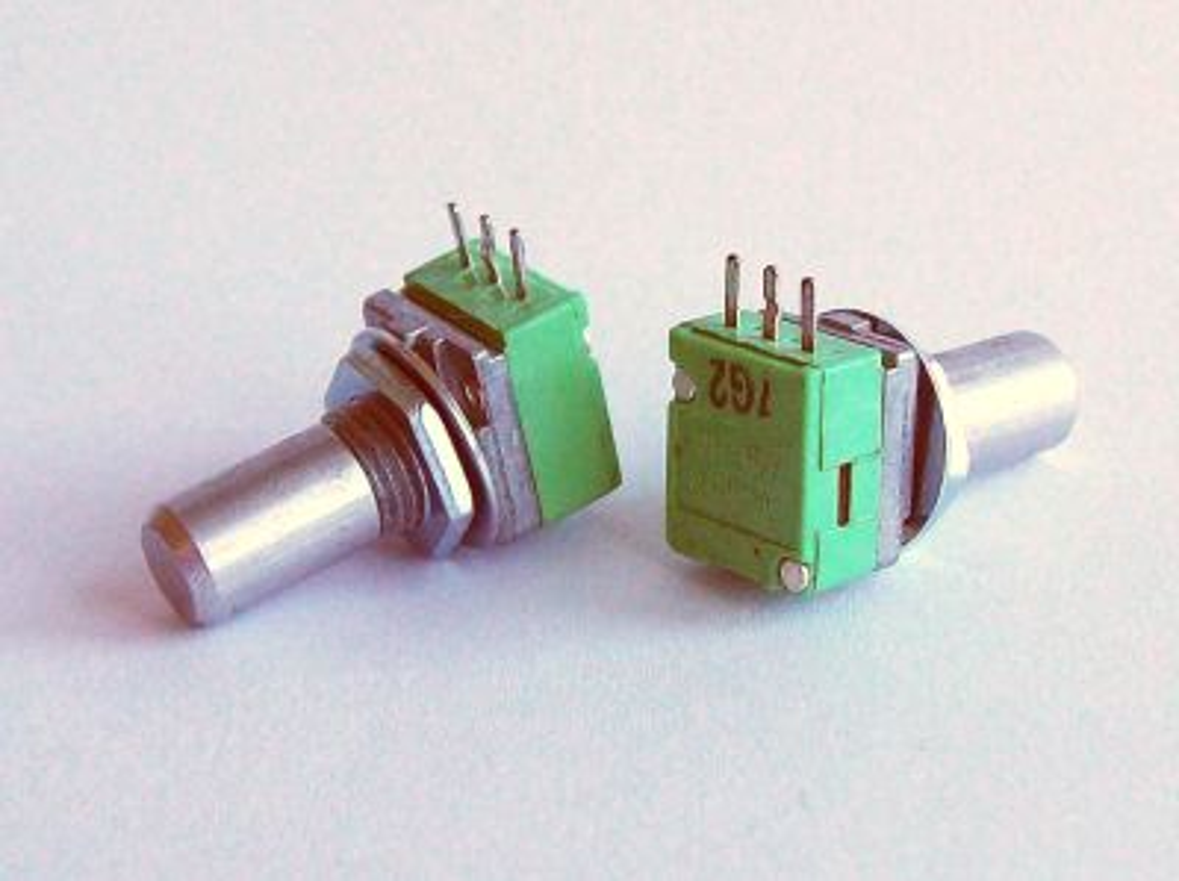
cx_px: 590
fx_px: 1225
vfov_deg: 39.6
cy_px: 440
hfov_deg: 51.4
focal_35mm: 36
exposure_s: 1/64
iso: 118
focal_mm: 6
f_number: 2.7
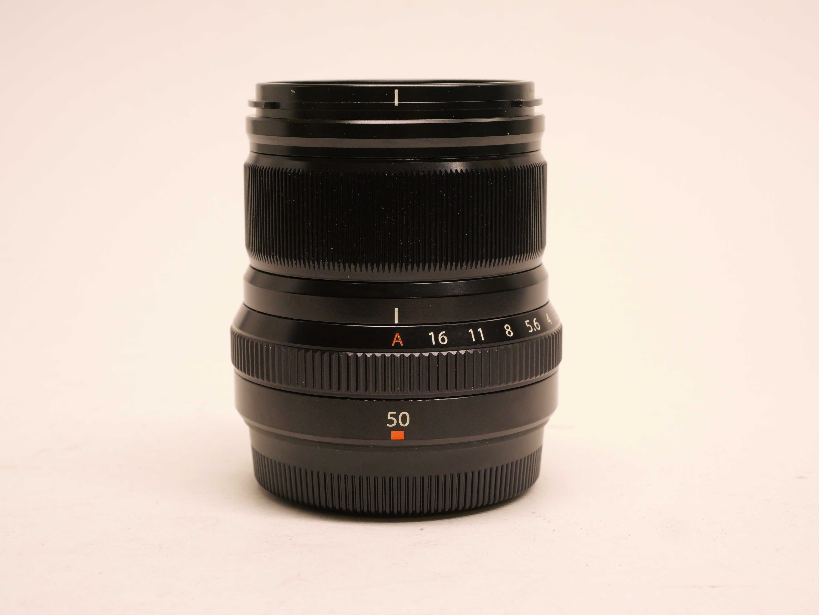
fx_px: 1420
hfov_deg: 32.2
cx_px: 410
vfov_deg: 24.4
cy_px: 308
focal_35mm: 60
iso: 1600
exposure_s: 1/60
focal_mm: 30
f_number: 8
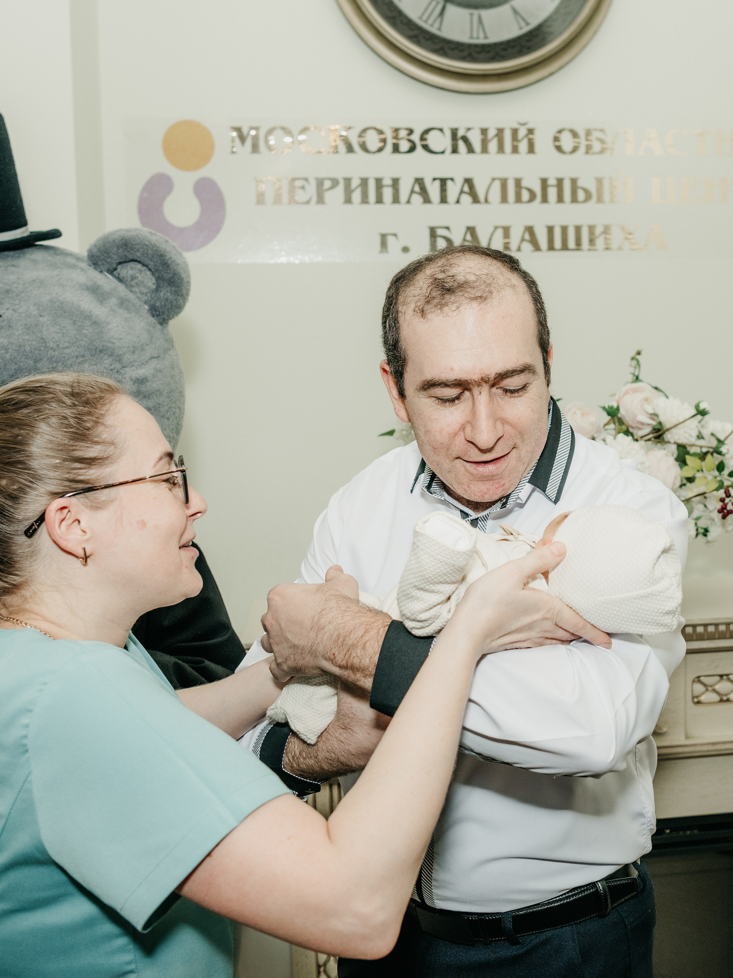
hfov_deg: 34.0
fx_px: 1186
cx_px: 487
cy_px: 466
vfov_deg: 44.8
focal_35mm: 42
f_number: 4.5
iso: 320
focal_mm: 26
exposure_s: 1/160
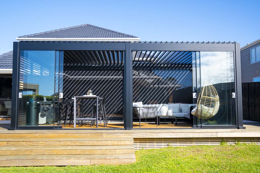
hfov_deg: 58.7
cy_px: 86
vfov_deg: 41.1
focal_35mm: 32
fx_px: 231
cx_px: 130
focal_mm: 32
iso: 125
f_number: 5.6
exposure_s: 1/200
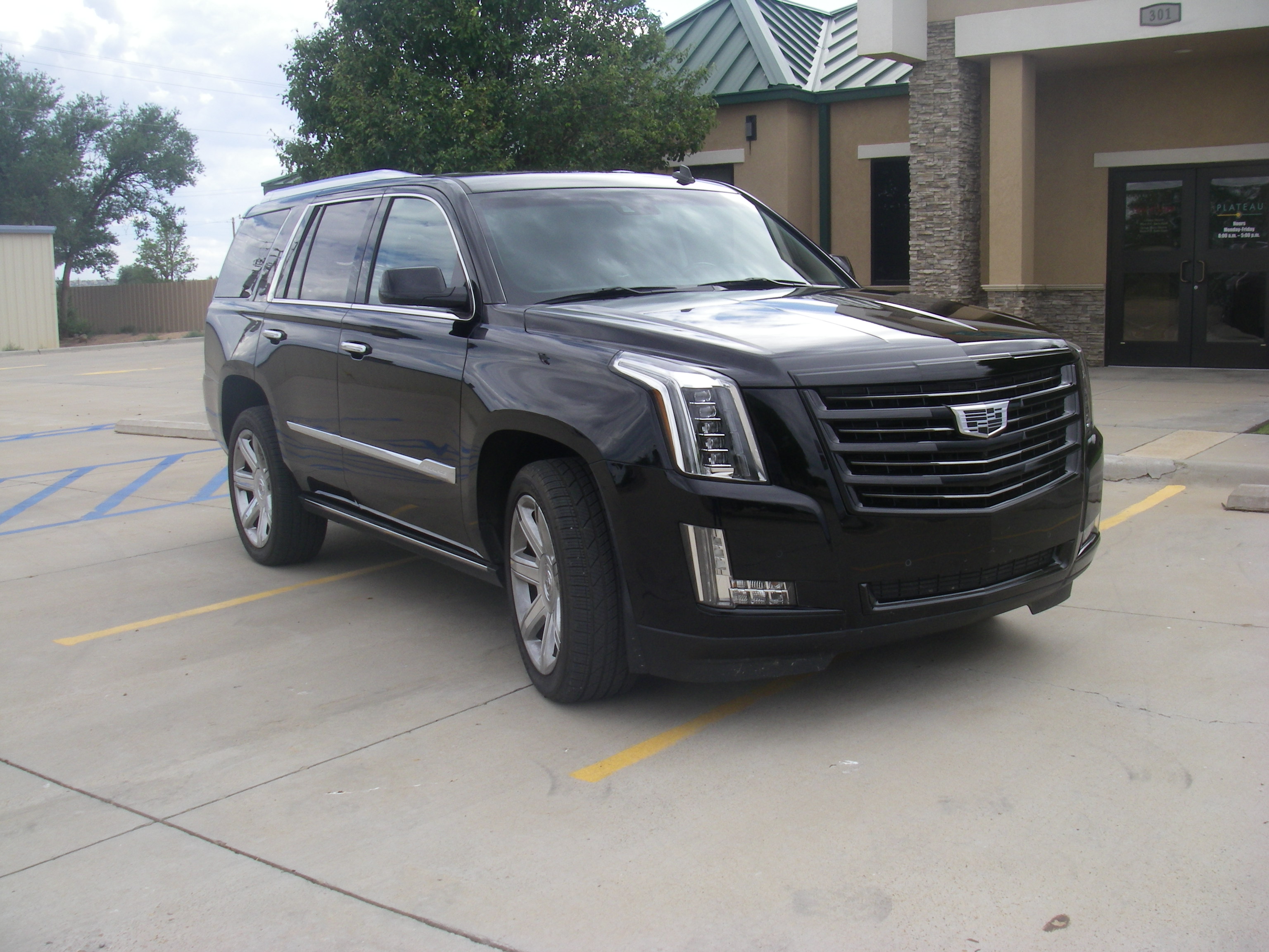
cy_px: 476
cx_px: 634
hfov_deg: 49.0
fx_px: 1393
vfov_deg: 37.7
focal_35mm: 38
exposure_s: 1/100
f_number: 6.6
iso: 64
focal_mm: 6.3
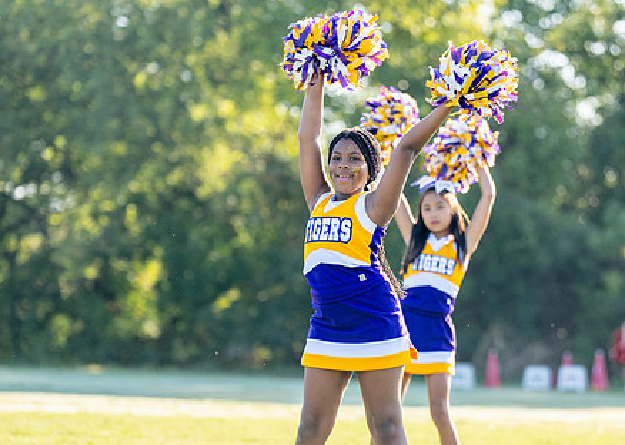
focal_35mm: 196
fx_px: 3476
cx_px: 373
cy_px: 282
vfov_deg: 7.3
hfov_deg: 10.3
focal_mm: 129
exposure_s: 1/2000
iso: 400
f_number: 2.8
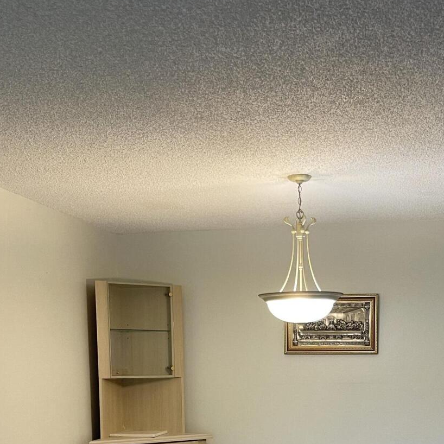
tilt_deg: -6.7
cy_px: 439
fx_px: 784
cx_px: 289
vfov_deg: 29.6
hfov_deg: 31.4
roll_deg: +0.8
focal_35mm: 54
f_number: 1.6
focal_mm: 5.1
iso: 125
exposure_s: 1/60
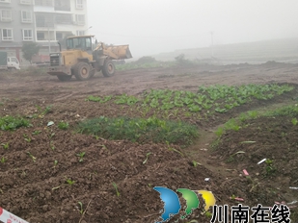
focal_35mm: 34
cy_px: 77
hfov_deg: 52.6
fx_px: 293
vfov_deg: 41.4
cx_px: 93
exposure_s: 1/118
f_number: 2.2
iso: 50
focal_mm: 3.66
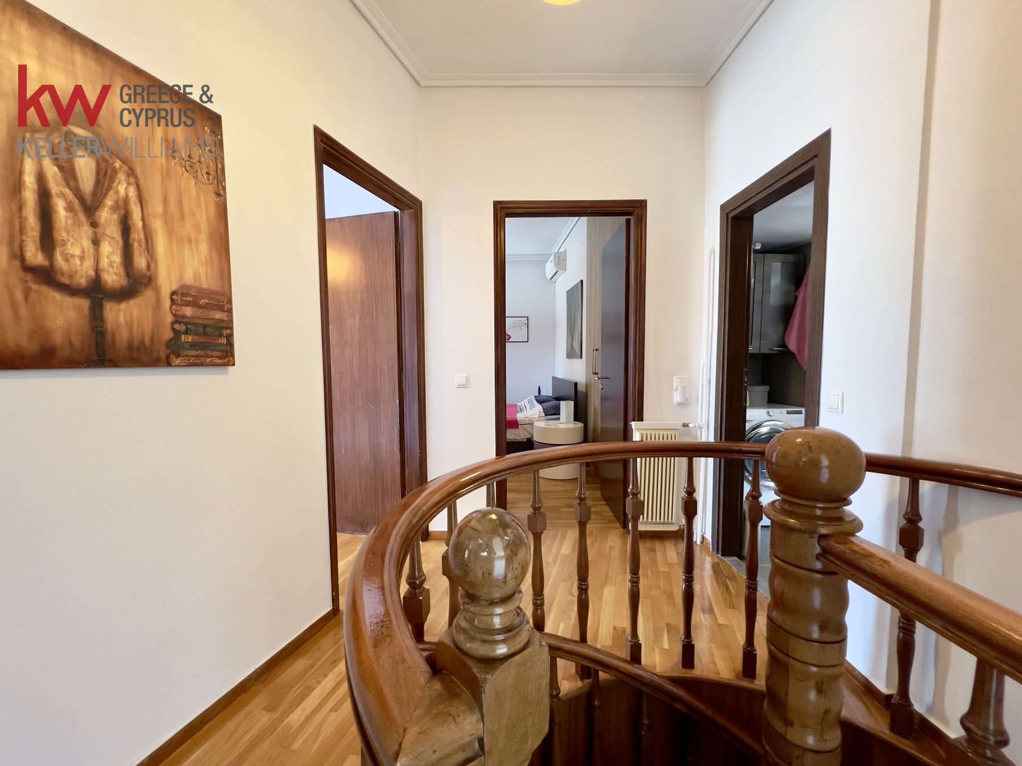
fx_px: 413
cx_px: 503
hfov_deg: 102.1
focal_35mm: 14
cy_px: 412
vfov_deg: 85.5
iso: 200
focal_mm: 1.57
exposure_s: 1/50
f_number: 1.8
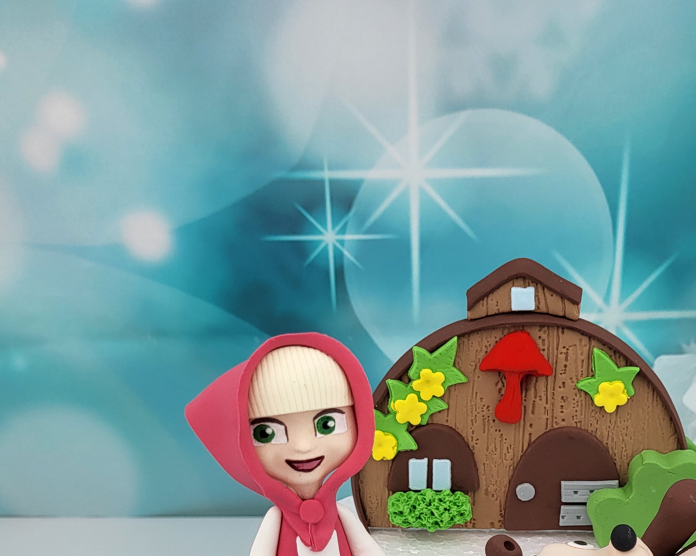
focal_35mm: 53
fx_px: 1092
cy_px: 510
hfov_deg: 34.7
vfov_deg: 27.5
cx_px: 508
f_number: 1.8
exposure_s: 1/231
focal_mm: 5.4
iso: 40
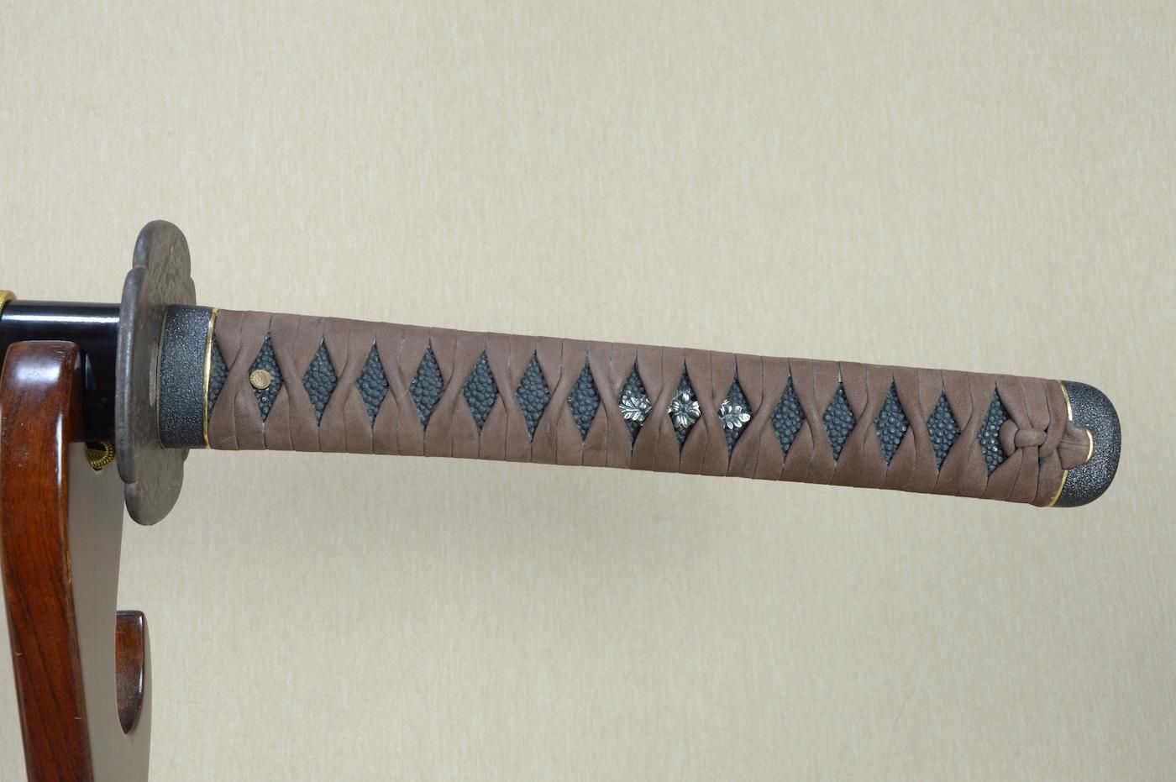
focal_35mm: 42
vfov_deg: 31.8
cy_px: 391
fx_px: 1371
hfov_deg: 46.4
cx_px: 588
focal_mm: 28
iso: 400
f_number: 11
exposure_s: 1/2
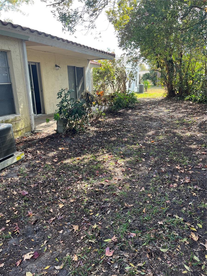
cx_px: 104
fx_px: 207
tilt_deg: -14.7
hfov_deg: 53.1
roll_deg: +2.5
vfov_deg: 67.3
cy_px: 138
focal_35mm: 26
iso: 50
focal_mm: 5.1
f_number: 1.6
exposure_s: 1/348
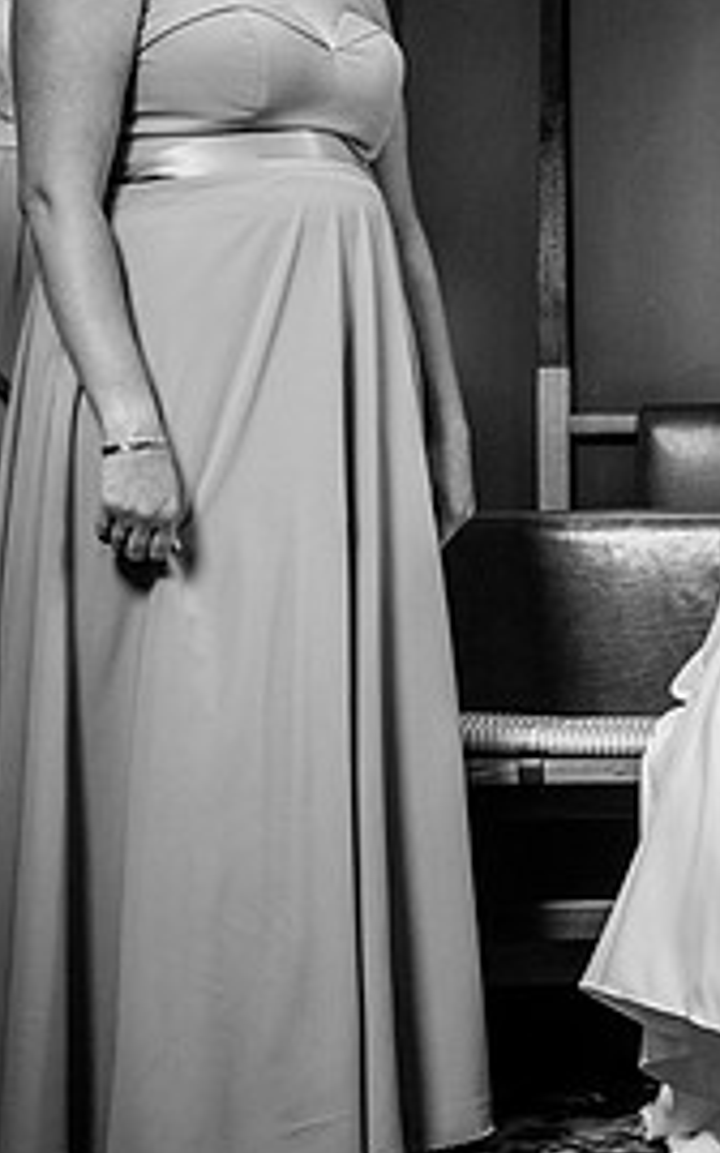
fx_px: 2576
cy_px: 575
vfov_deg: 25.2
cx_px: 1184
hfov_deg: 14.5
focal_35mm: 82
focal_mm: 35
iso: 2000
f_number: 6.3
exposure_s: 1/200
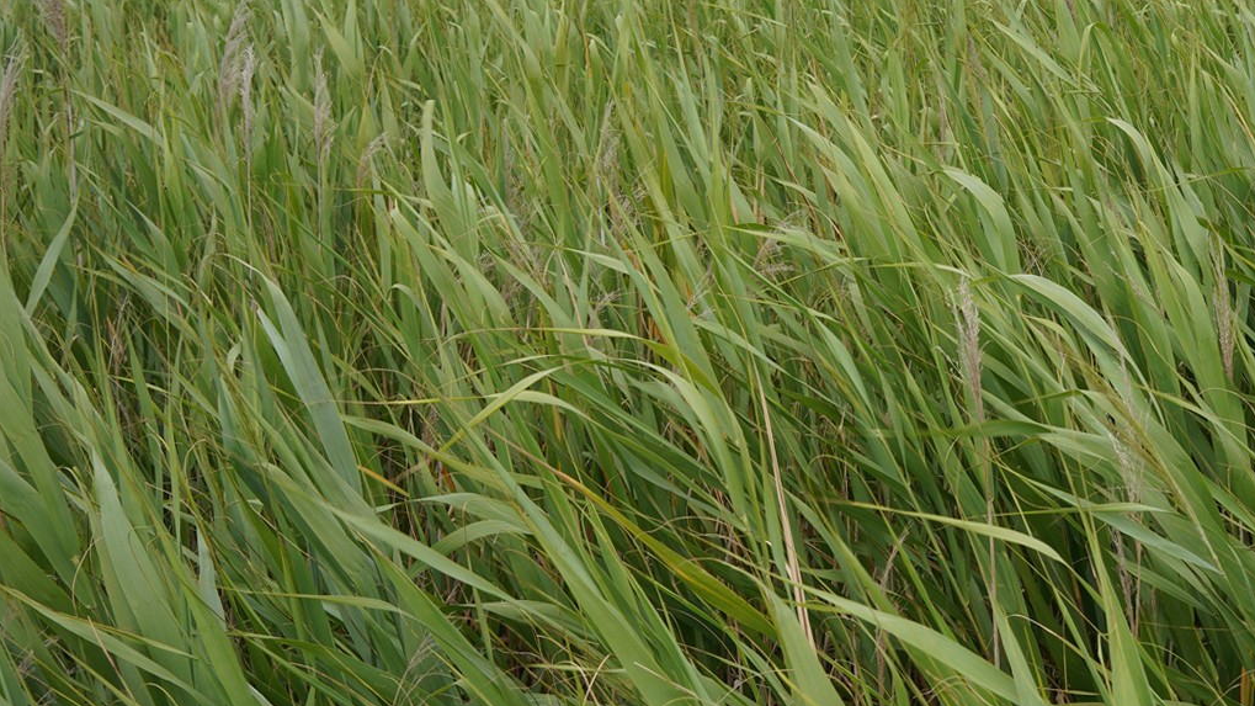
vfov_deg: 16.6
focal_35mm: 72
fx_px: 2396
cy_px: 131
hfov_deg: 28.6
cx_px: 1052
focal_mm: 35
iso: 100
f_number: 11
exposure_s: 1/100
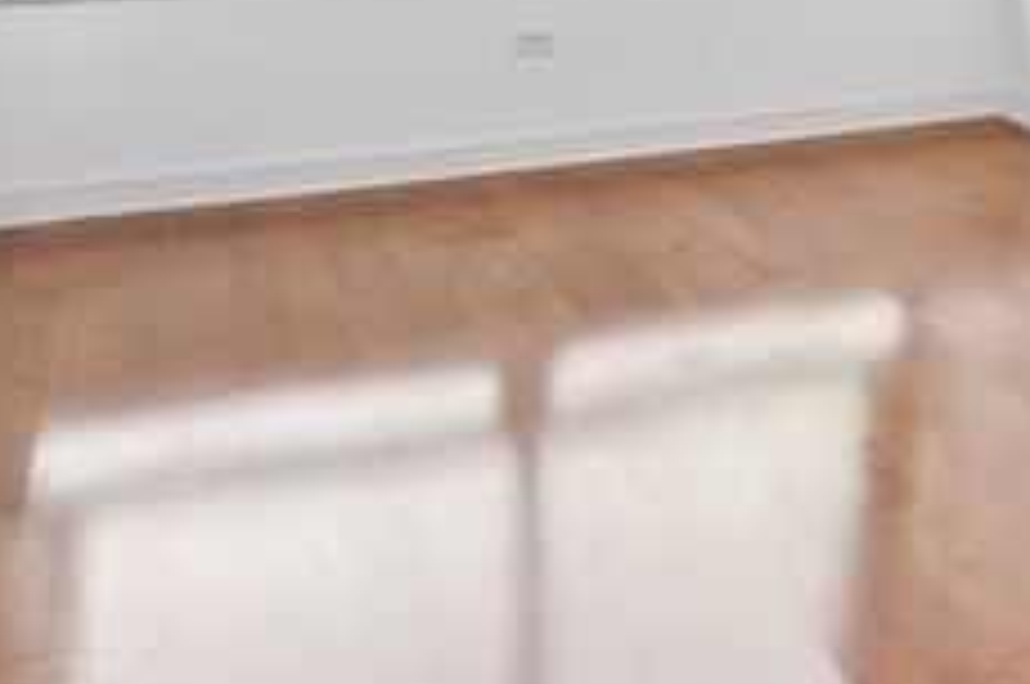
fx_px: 1571
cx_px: 1210
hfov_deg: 31.1
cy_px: -166
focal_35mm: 55
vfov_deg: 22.4
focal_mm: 14
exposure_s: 1/13
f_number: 10
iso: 100
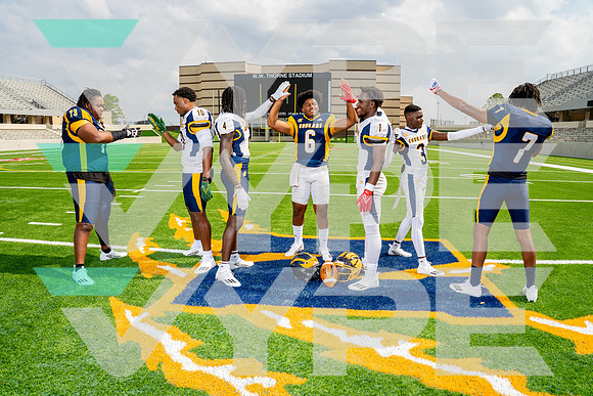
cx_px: 296
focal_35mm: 21
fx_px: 339
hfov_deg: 82.3
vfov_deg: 60.5
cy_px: 198
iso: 100
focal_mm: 20
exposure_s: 1/250
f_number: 8
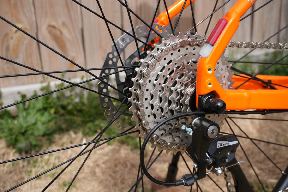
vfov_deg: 31.9
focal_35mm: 42
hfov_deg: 46.4
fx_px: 336
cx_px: 144
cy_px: 96
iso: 100
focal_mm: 28
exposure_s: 1/320
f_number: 4.5
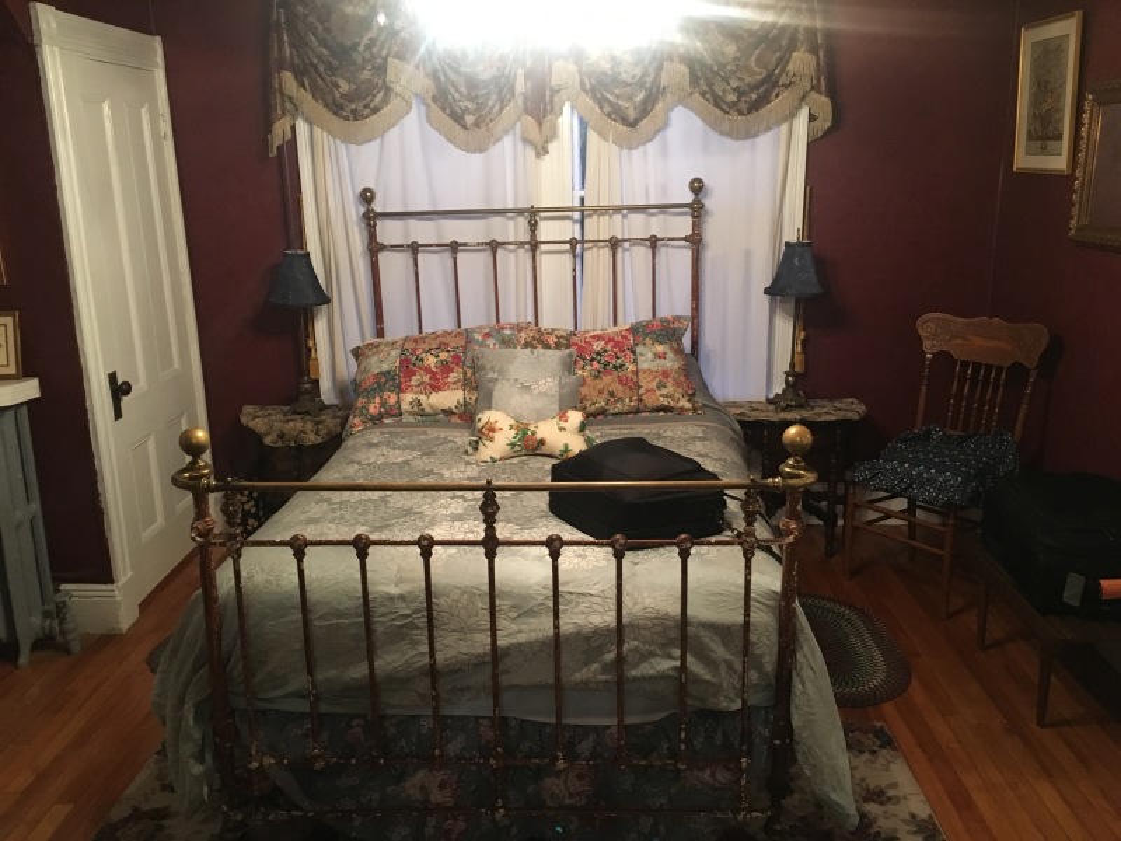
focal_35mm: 29
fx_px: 939
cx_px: 560
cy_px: 420
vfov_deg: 48.2
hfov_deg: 61.7
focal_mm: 4.15
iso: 200
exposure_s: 1/15
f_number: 2.2
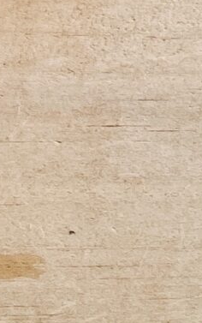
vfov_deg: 10.4
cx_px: -596
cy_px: -284
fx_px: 1645
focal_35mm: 187
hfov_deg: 6.0
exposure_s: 1/121
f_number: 1.6
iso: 80
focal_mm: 5.1
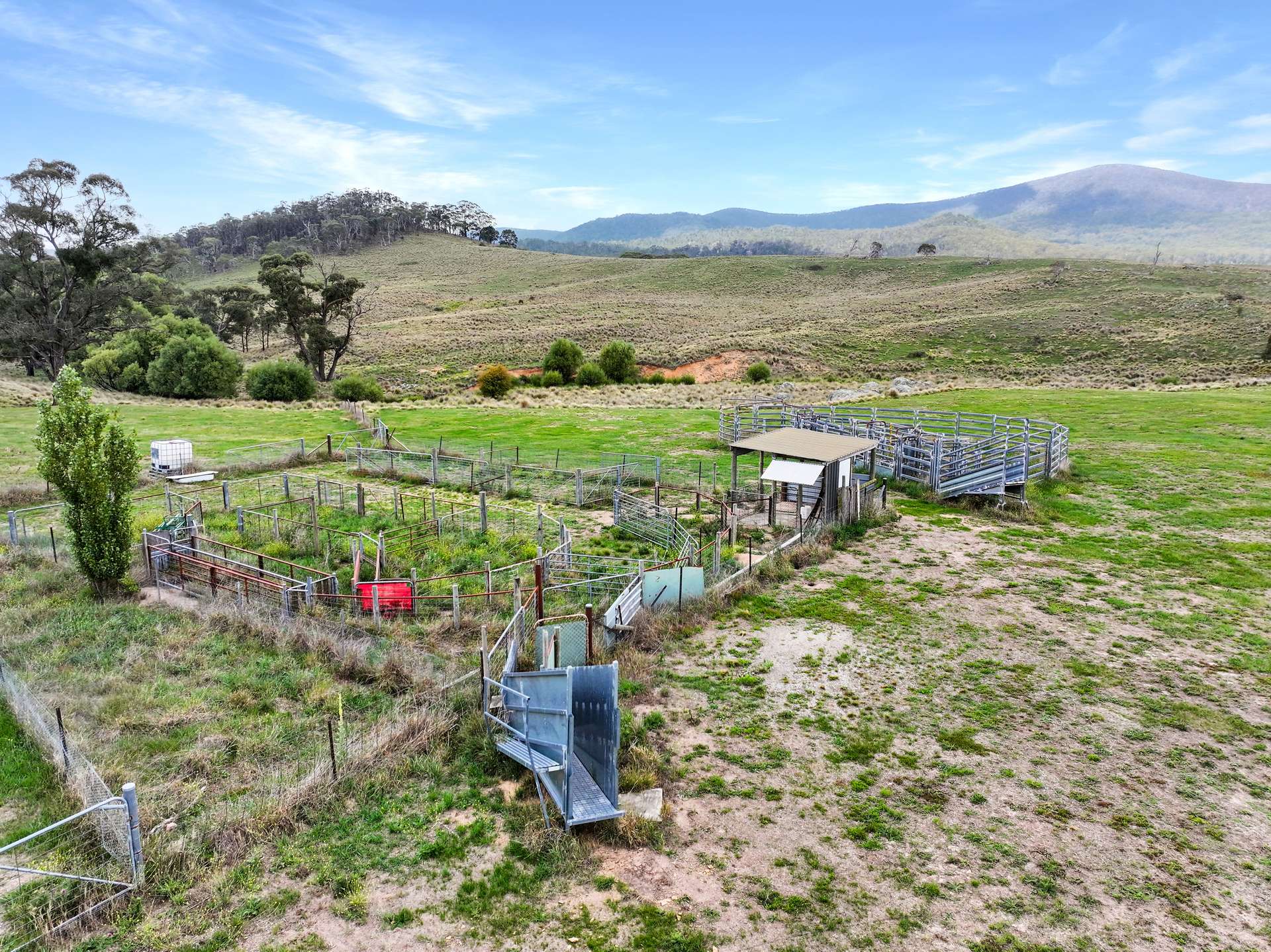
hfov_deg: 71.6
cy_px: 476
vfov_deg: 56.8
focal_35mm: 24
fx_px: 881
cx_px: 636
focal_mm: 12.3
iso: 260
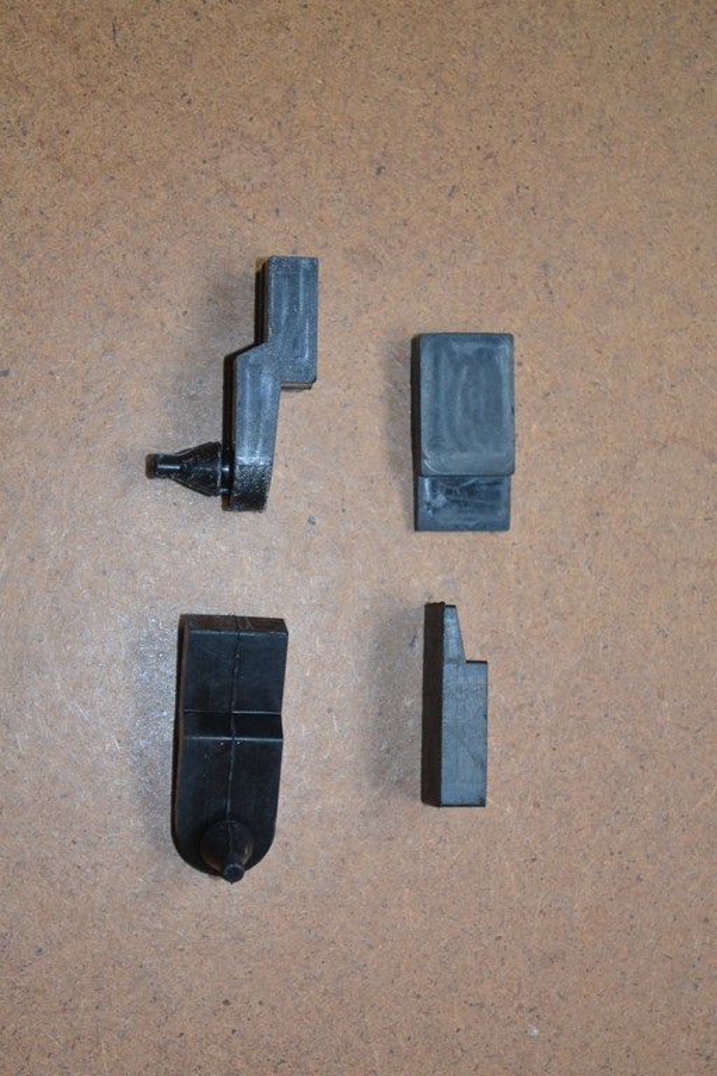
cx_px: 358
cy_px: 538
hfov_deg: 16.6
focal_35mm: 82
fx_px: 2464
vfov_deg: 24.6
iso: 1100
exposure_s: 1/60
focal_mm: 55
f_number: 5.6
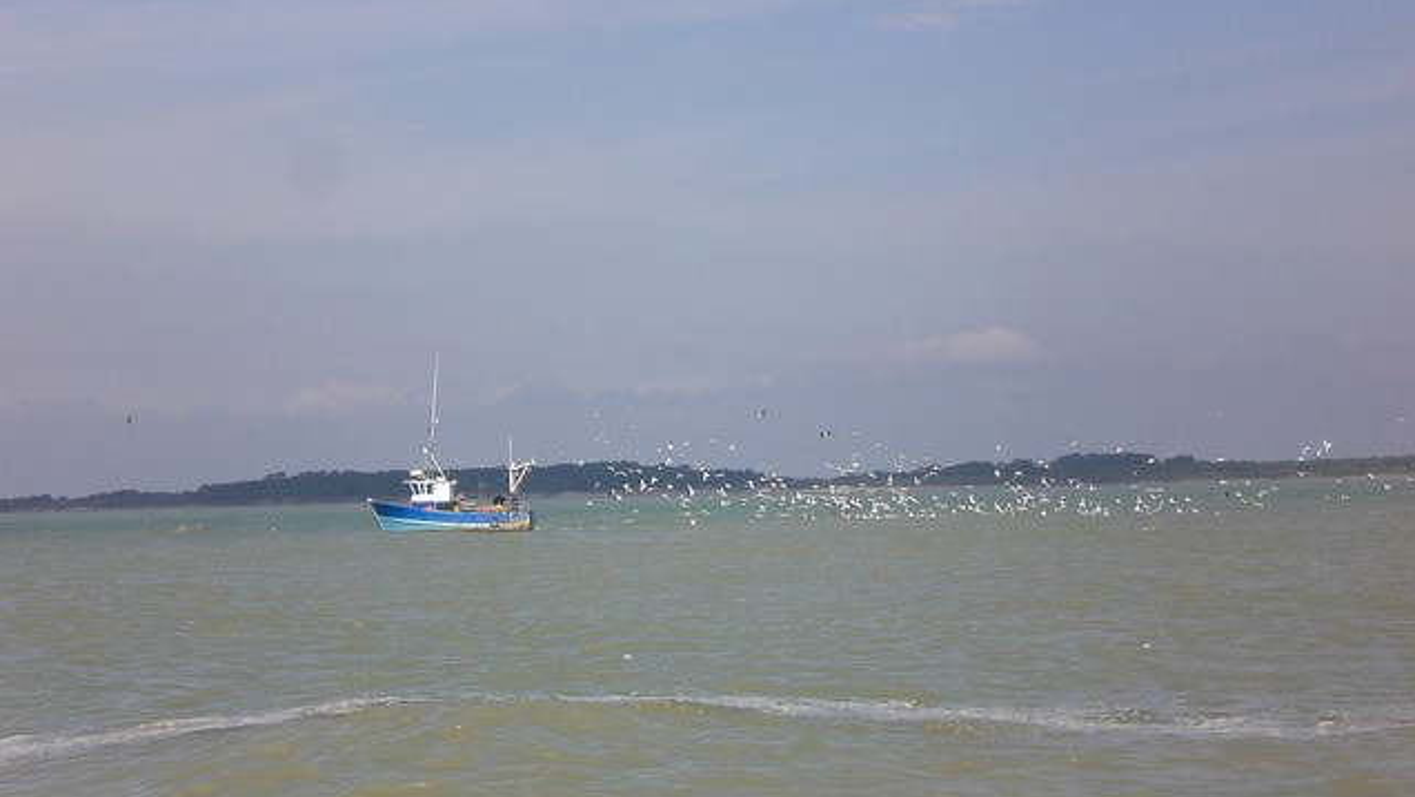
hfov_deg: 17.2
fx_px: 4691
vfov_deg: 9.7
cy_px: 476
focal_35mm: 125
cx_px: 710
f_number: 8.4
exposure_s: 1/200
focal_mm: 18.9
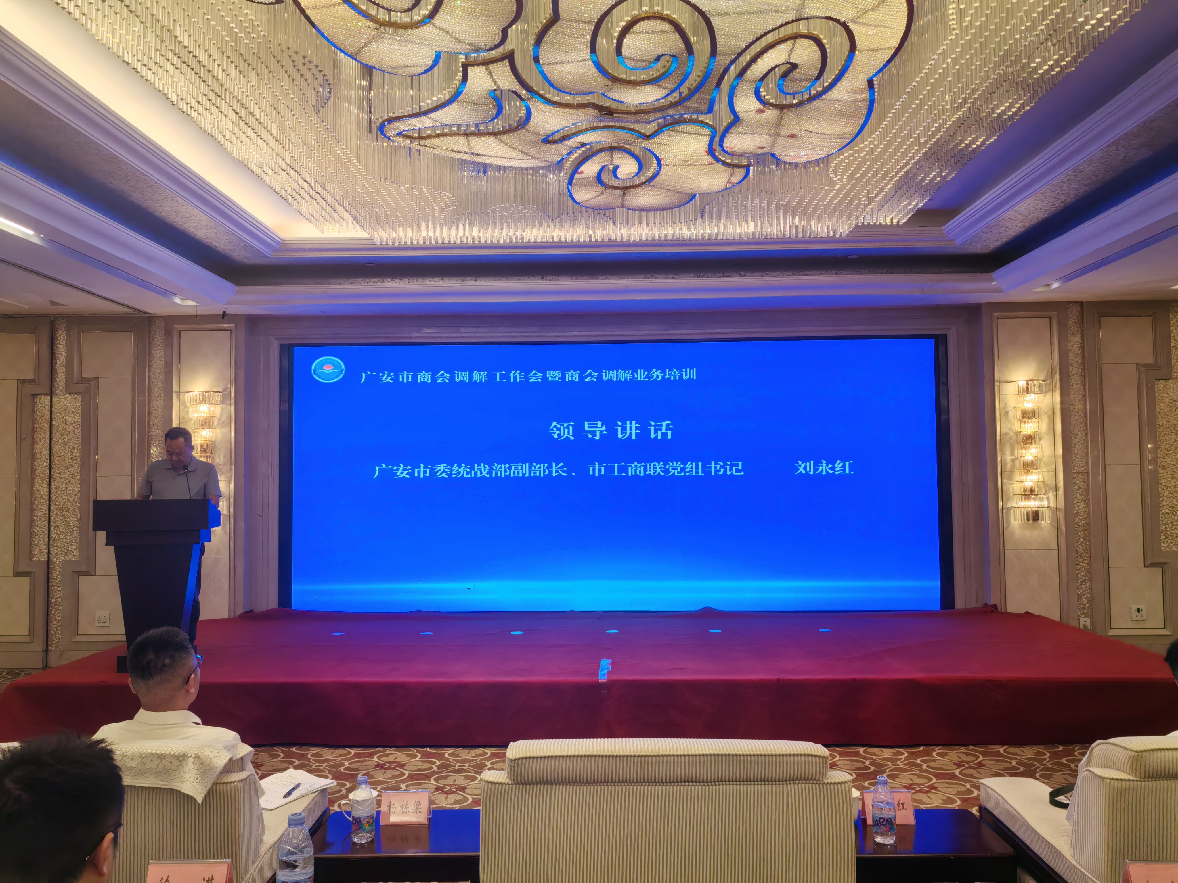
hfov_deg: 65.3
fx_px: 919
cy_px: 442
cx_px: 589
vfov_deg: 51.4
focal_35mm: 27
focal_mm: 5.72
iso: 80
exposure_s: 1/50
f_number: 4
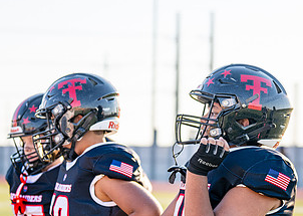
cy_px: 189
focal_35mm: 141
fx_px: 1212
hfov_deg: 14.2
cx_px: 206
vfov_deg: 10.1
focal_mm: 70
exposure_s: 1/640
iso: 100
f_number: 2.8
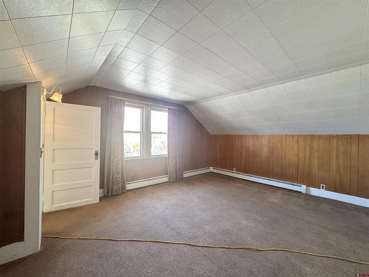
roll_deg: -0.9
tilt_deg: +0.8
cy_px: 138
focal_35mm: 14
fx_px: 149
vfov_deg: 85.7
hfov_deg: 102.1
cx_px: 184
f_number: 2.2
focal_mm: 2.22
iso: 160
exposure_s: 1/60
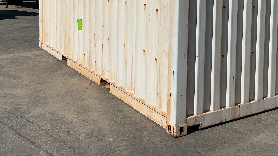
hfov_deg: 44.2
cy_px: 12
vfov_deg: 25.1
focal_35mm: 46
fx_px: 339
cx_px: 174
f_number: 1.8
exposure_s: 1/6536
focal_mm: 3
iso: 16
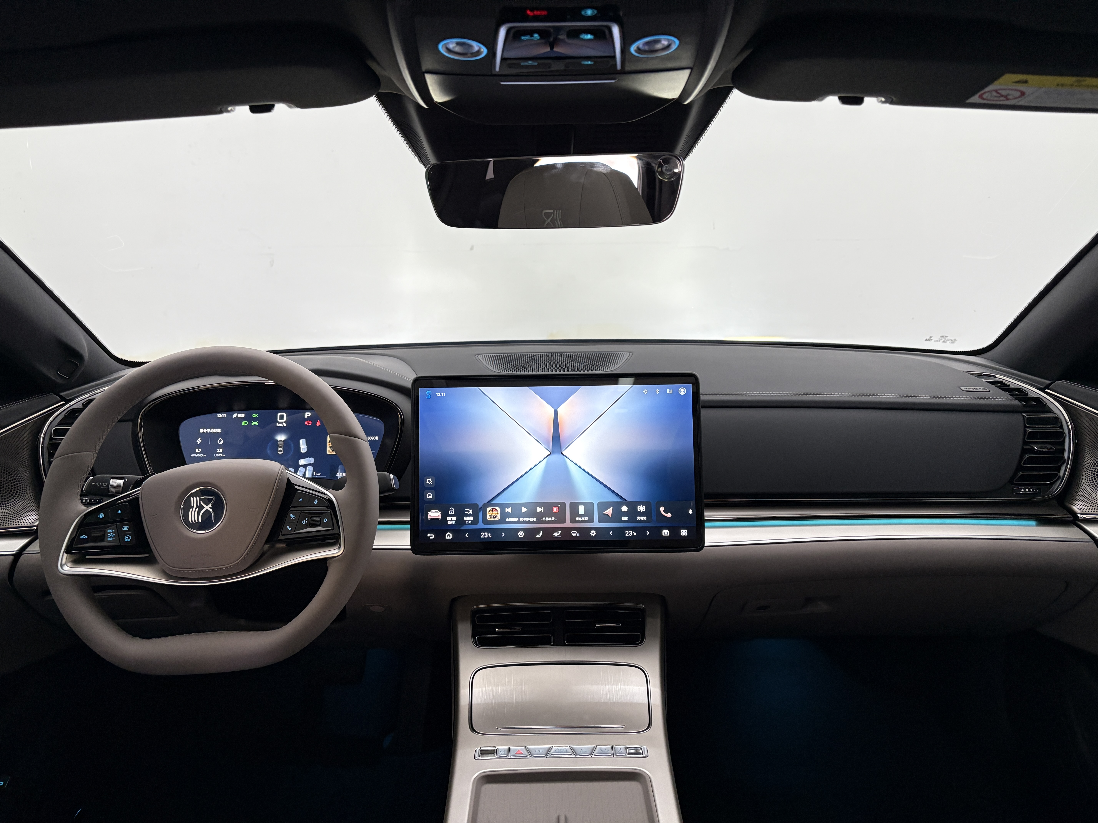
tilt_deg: -11.8
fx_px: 825
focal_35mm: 26
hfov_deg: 67.3
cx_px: 549
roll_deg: +1.0
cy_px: 412
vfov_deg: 53.1
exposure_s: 1/51
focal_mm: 5.96
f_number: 1.6
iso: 200
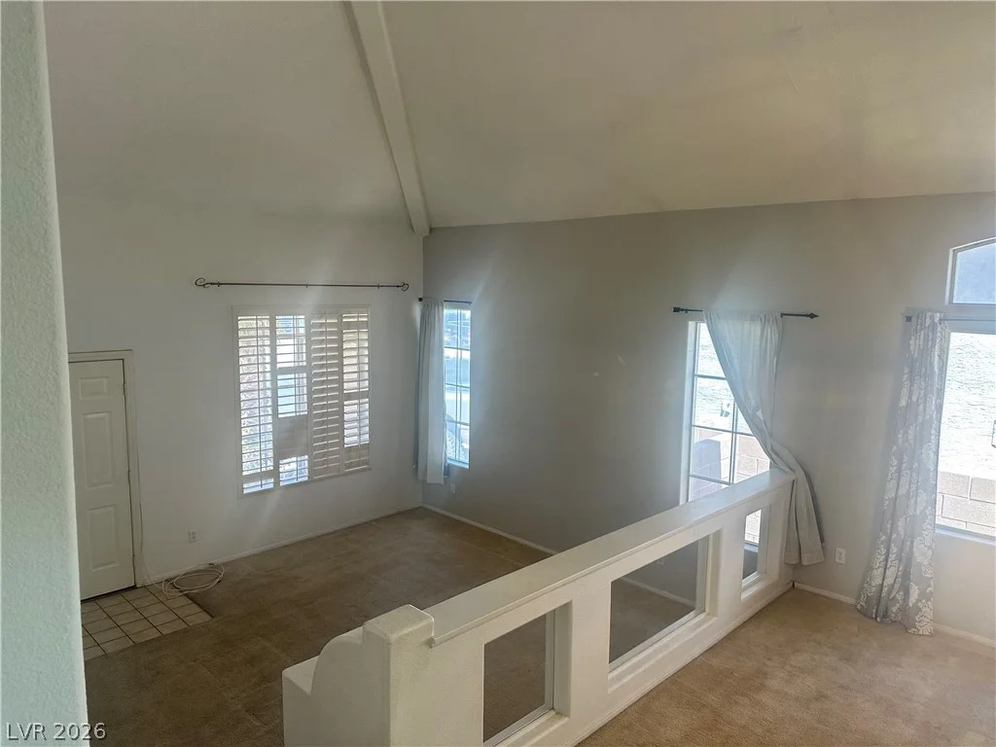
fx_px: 691
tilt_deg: -9.0
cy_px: 374
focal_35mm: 24
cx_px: 498
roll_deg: -0.8
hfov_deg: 71.6
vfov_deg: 56.8
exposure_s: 1/120
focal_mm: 6.86
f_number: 1.78
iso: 200
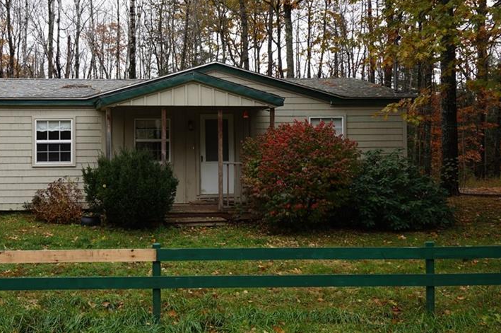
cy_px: 112
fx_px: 723
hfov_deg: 37.6
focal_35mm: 52
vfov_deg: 25.8
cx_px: 149
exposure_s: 1/60
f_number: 6.3
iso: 100
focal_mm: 24
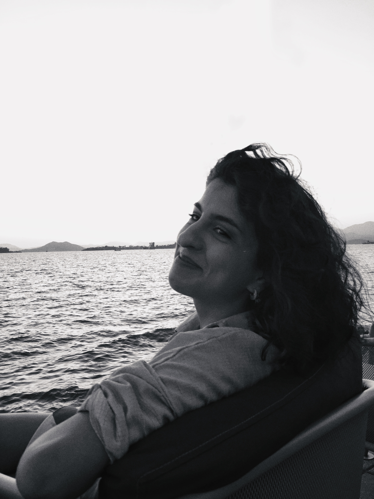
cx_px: 187
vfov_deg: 61.7
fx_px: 418
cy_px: 250
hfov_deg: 48.2
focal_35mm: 29
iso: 32
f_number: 2.2
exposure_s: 1/100
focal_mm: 4.15
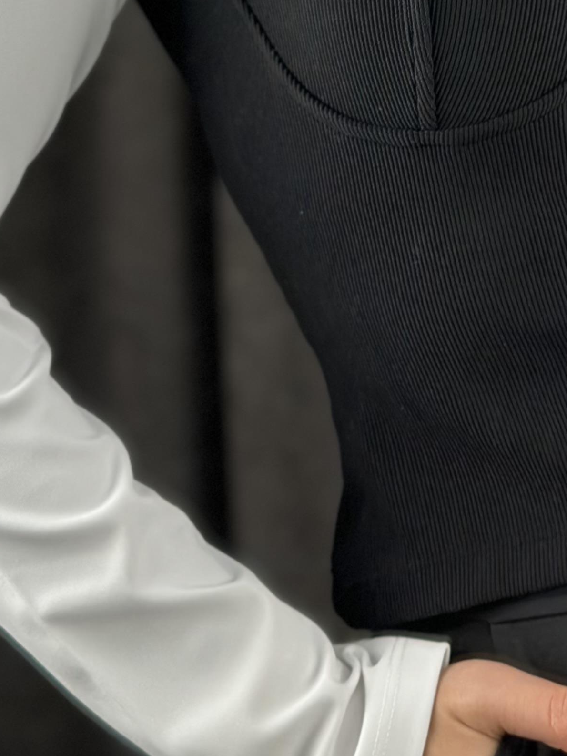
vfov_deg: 15.5
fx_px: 2664
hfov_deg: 12.0
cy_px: -188
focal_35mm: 122
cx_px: 555
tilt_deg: -27.8
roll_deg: +5.2
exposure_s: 1/100
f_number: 1.78
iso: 100
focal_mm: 6.86
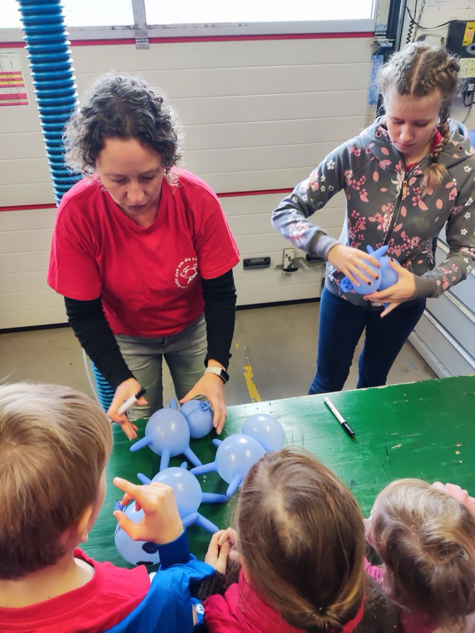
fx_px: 457
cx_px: 238
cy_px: 316
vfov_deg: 69.4
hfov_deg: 54.9
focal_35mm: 25
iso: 179
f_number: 1.79
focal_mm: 4.71
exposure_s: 1/50
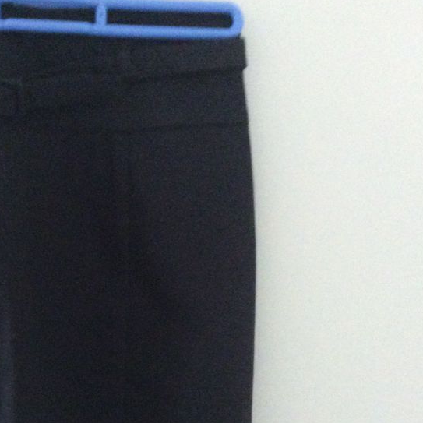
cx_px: 108
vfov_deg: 32.5
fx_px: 719
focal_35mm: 52
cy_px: 286
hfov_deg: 32.2
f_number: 2.4
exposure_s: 1/17
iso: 640
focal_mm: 3.3
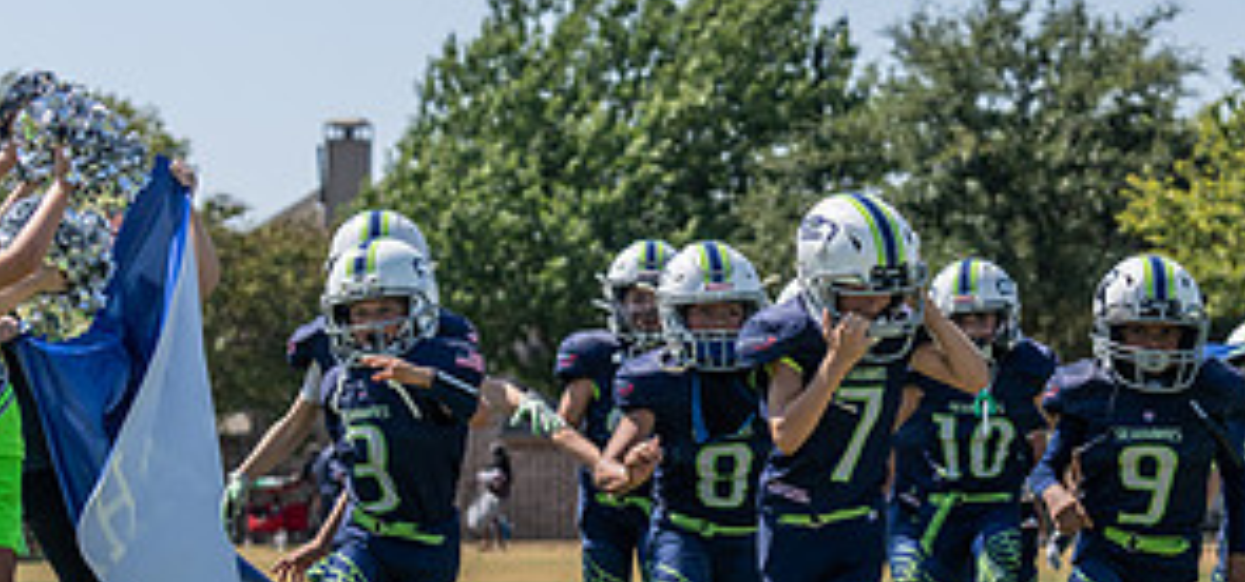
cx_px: 831
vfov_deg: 7.0
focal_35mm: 150
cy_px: 465
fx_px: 4765
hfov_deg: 14.9
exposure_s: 1/1250
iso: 100
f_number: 4
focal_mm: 70
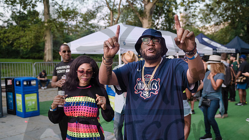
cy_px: 90
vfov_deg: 31.0
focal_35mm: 38
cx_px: 139
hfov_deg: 52.7
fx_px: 251
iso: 1000
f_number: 2.8
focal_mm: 27
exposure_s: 1/500
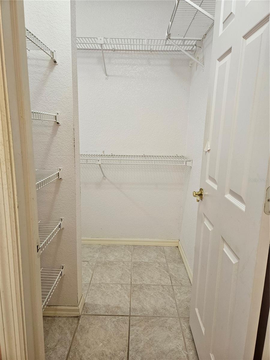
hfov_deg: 58.9
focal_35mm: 23
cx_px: 135
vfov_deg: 73.9
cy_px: 180
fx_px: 239
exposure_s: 1/120
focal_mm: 5.4
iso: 200
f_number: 1.8
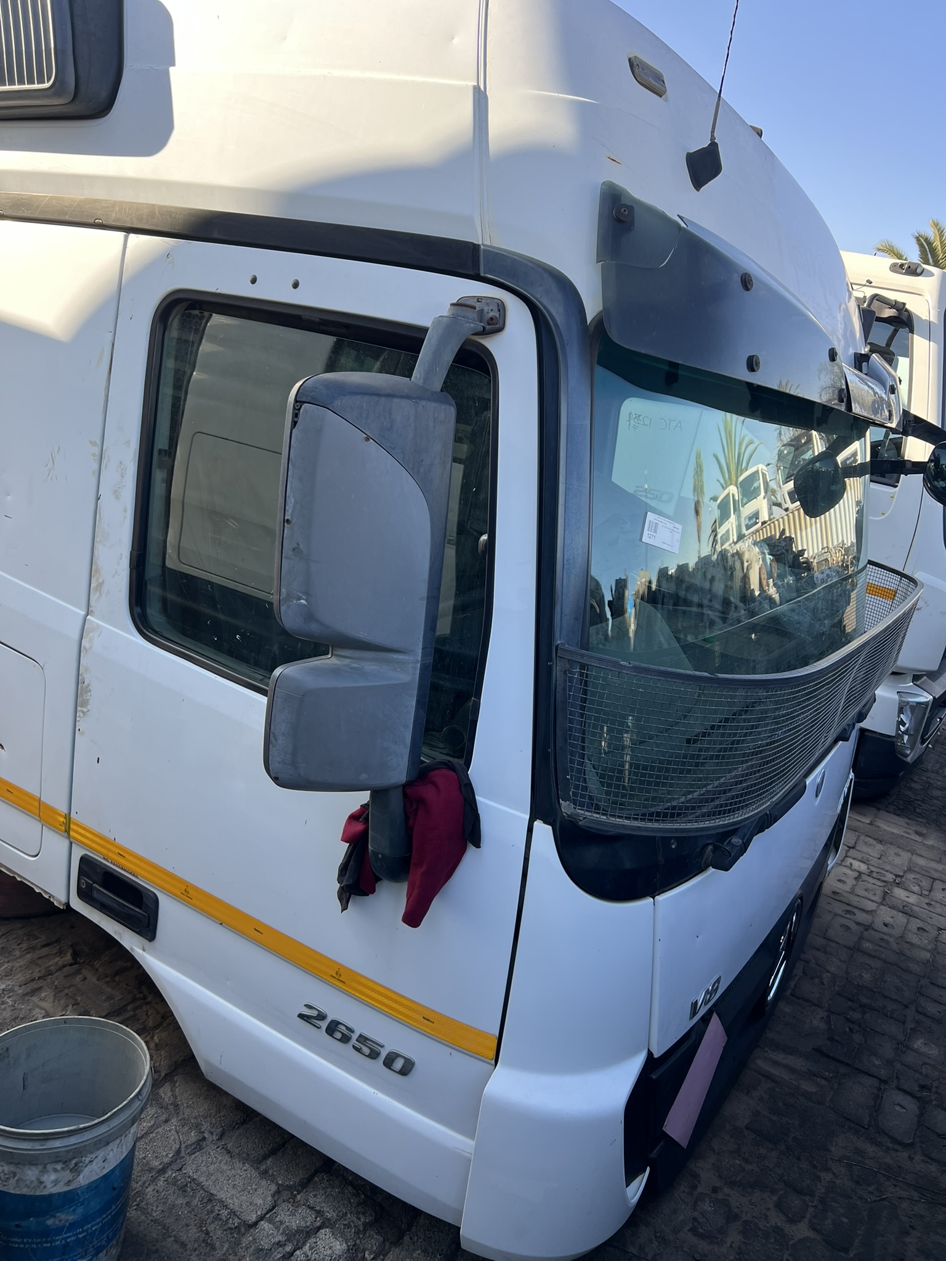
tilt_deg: -13.5
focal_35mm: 26
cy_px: 630
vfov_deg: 67.3
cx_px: 473
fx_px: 947
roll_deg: -9.7
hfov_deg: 53.1
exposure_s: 1/539
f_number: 1.5
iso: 50
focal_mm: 5.7
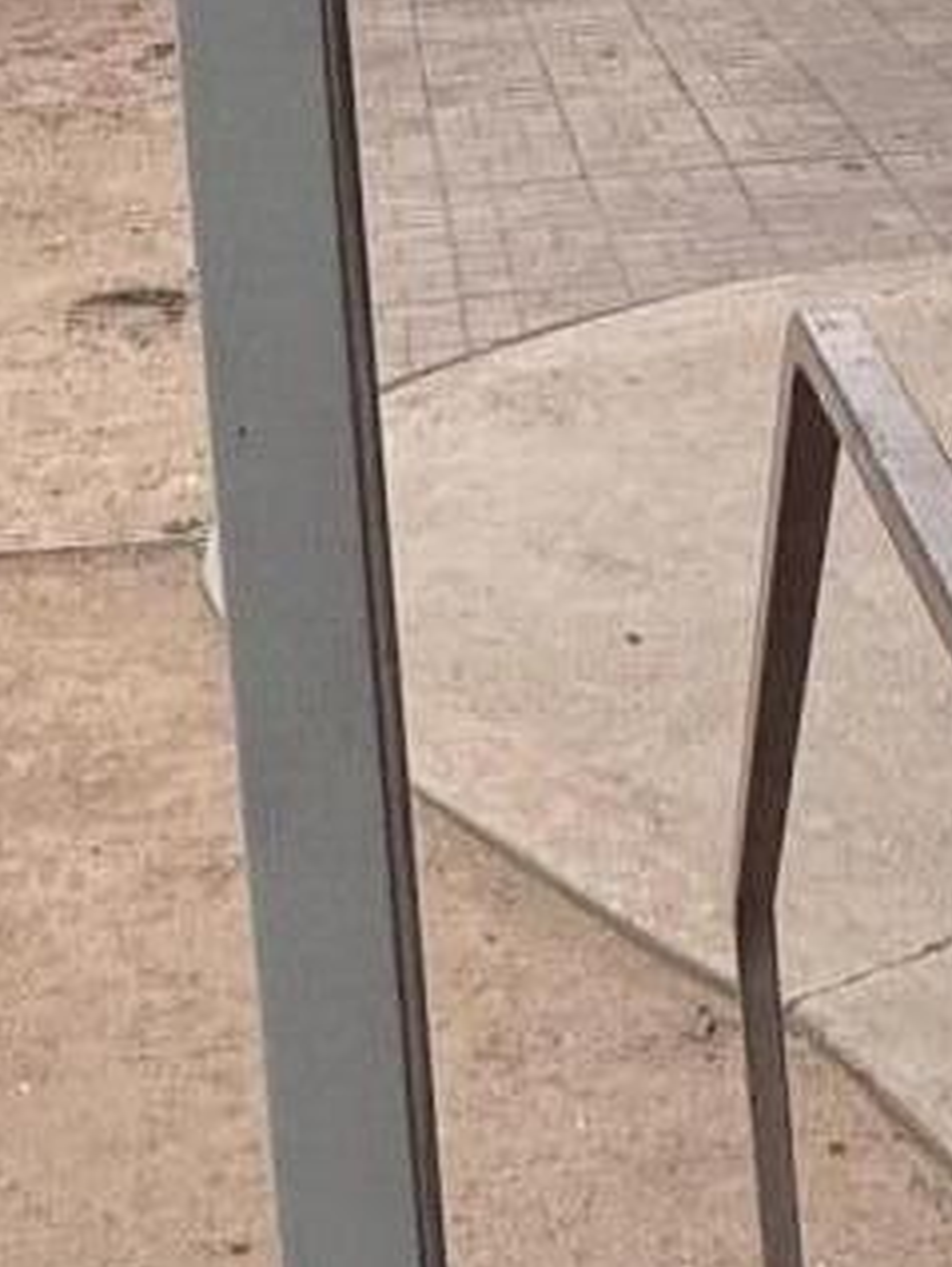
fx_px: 3223
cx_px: 291
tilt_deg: -5.4
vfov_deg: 20.8
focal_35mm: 88
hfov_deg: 16.8
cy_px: -243
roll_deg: +4.3
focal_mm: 2.22
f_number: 2.2
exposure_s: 1/2083
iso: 50
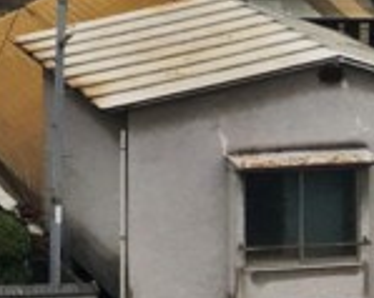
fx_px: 1681
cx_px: -507
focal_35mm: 152
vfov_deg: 9.1
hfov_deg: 10.9
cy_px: -423
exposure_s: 1/127
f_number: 2.2
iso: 25
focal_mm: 4.15
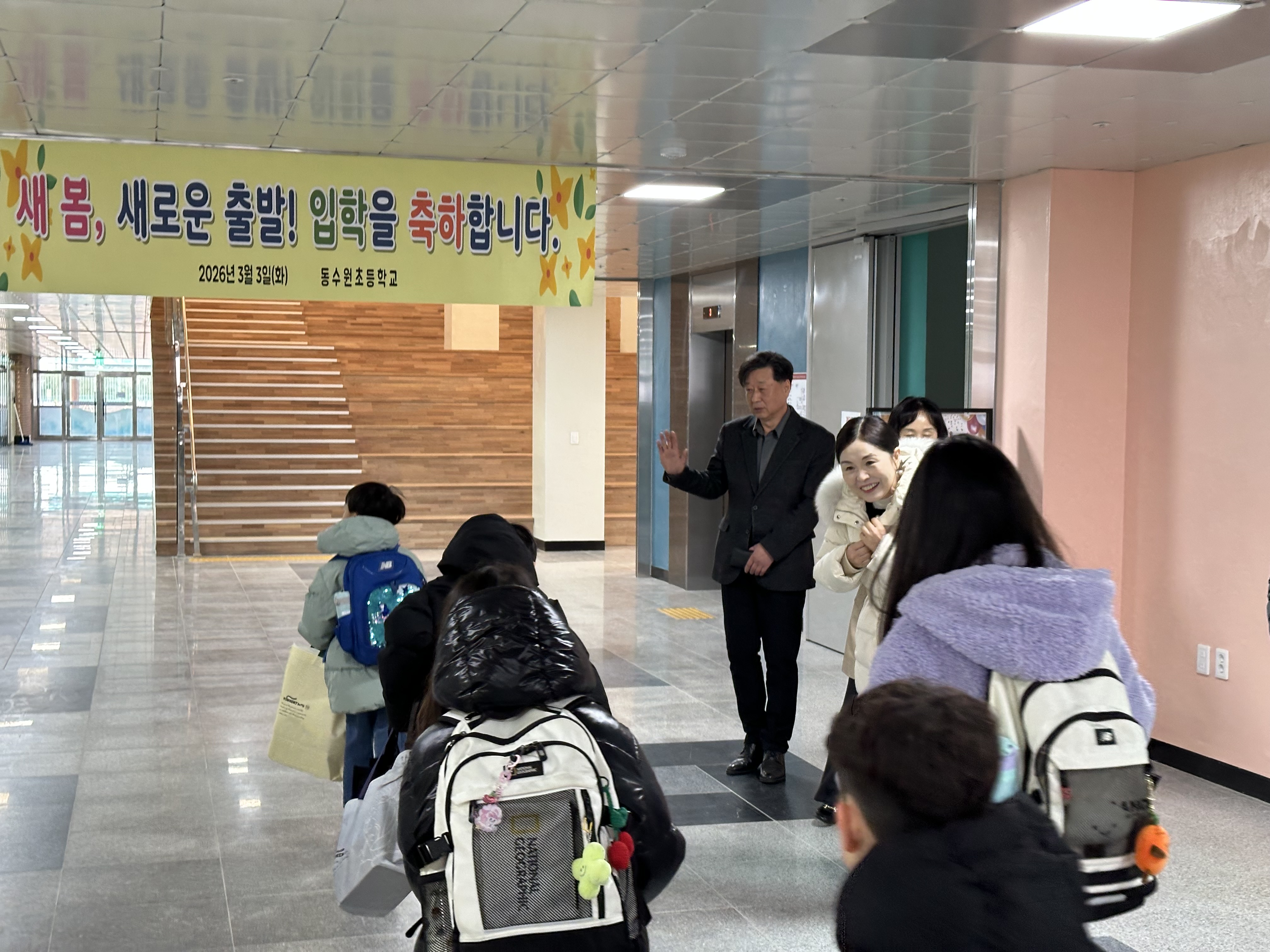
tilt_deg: +0.9
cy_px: 476
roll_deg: +0.6
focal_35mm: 48
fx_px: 1761
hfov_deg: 39.7
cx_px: 635
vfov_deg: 30.3
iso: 160
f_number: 1.78
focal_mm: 6.86
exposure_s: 1/60
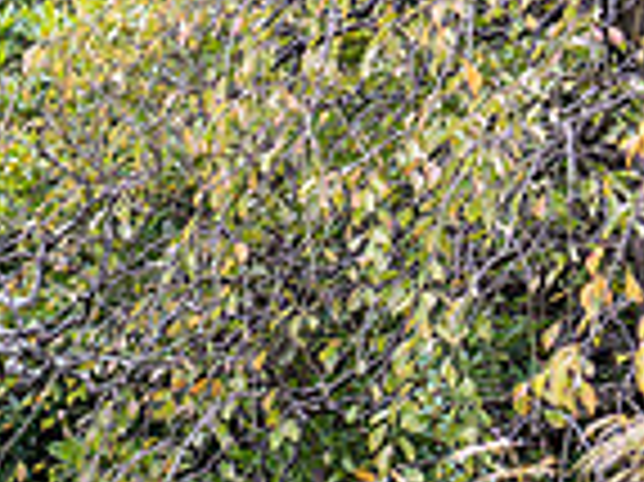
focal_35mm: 148
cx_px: -576
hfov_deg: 12.1
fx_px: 2751
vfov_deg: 10.0
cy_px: 403
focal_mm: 38
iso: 90
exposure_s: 1/80
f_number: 5
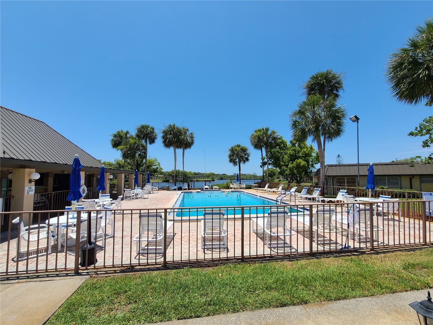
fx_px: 163
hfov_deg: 106.2
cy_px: 162
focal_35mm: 13
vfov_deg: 89.9
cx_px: 216
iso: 50
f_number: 2.2
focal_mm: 2.2
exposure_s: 1/2234
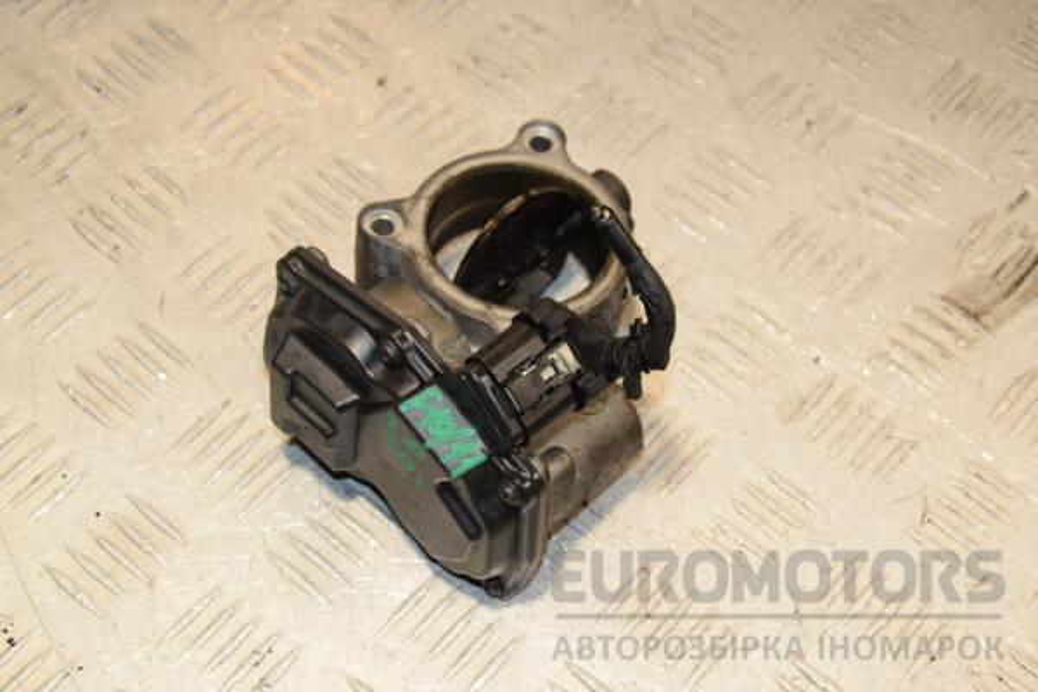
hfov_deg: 29.9
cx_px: 519
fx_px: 1946
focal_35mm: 68
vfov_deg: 20.2
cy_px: 346
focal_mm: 45
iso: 800
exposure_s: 1/200
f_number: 8
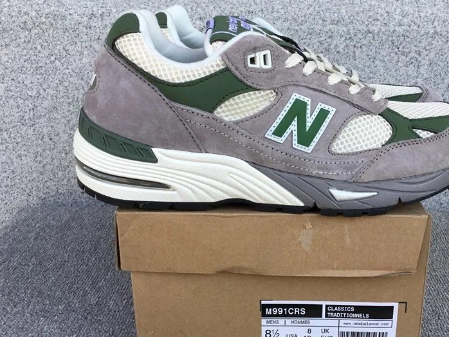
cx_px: 276
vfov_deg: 35.9
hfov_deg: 46.5
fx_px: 519
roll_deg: -0.7
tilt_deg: -18.8
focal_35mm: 40
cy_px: 179
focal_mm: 3.3
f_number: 2.4
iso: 25
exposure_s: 1/184
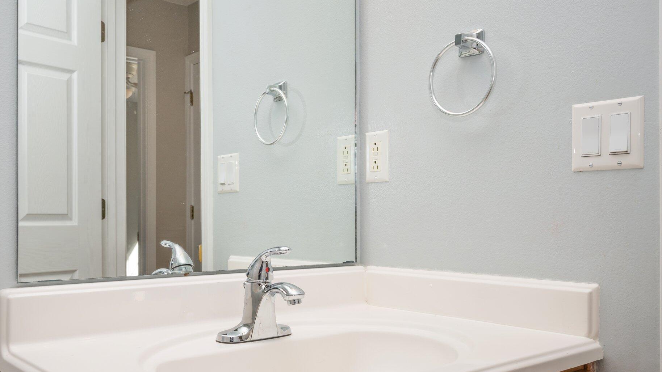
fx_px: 597
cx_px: 298
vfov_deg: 34.6
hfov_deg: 57.9
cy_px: 216
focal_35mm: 34
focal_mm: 29
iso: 250
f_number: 9
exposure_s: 1/60
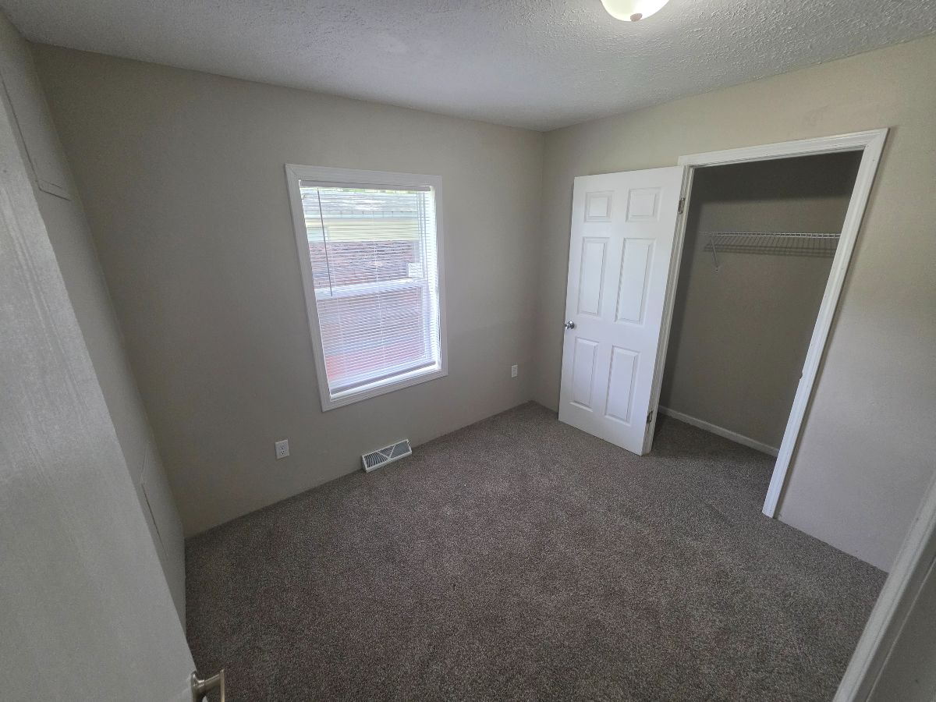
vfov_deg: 89.9
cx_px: 468
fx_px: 352
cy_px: 351
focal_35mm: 13
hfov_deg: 106.2
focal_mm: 2.2
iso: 200
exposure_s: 1/120
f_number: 1.9
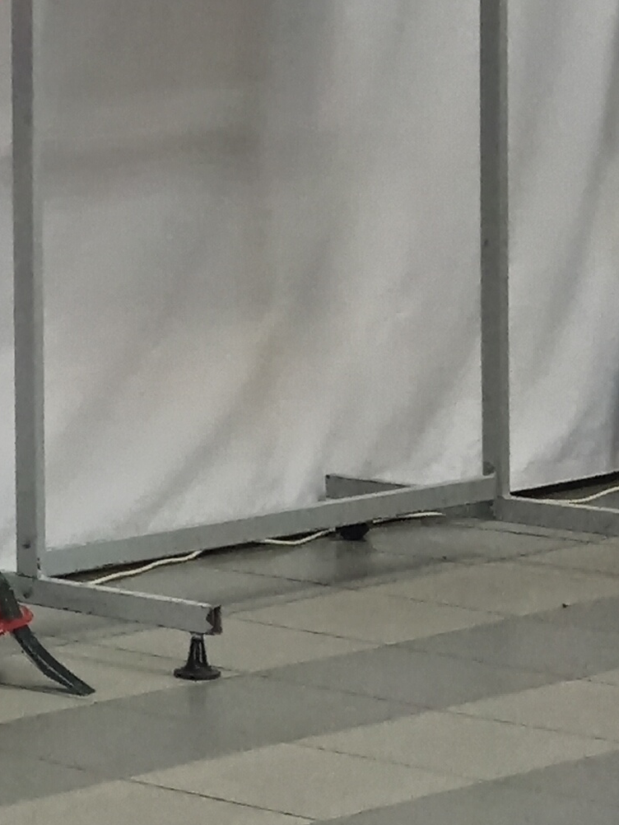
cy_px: 131
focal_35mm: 156
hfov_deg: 8.9
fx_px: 3718
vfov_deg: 12.6
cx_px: -709
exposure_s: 1/50
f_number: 1.9
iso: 901
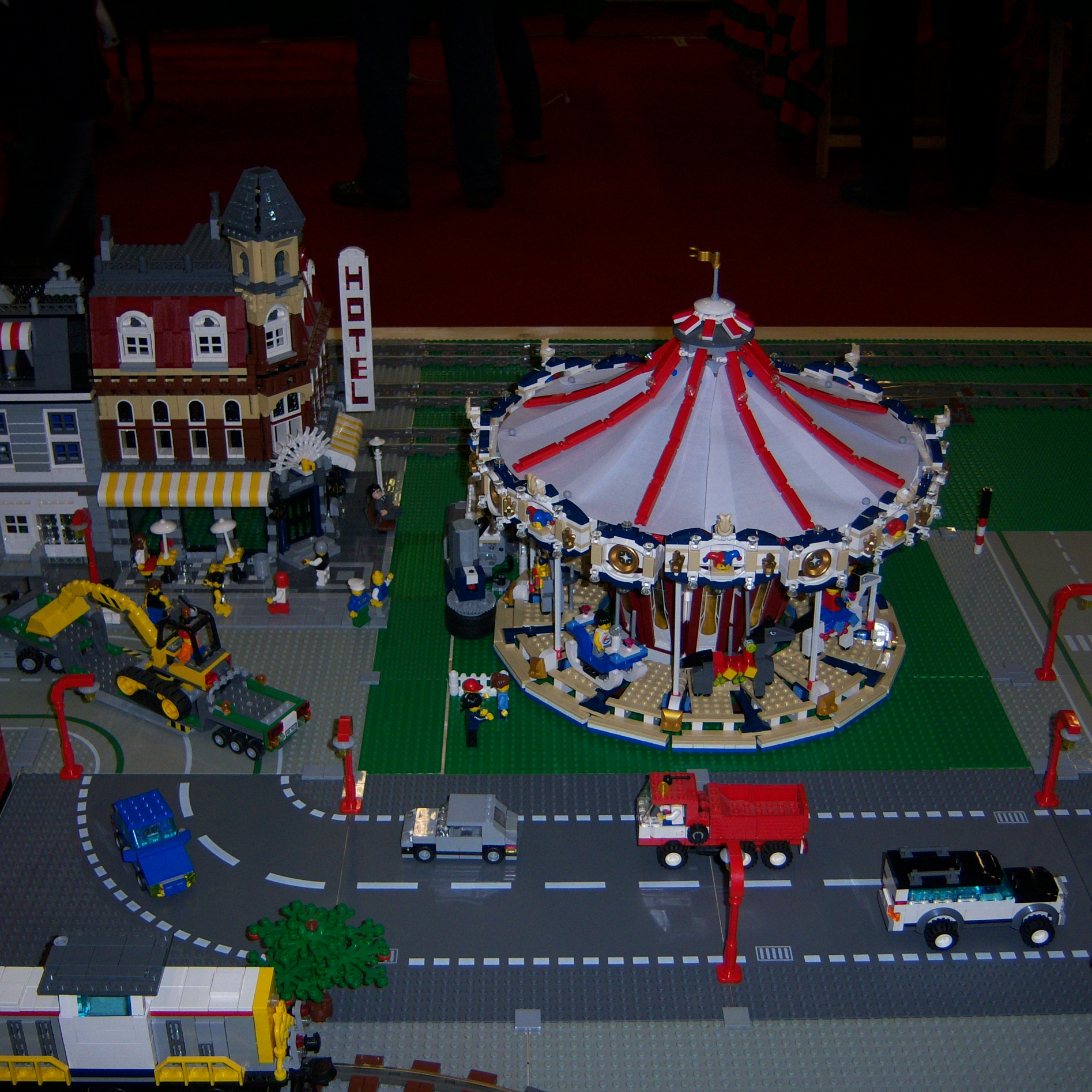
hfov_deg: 39.2
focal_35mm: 43
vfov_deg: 39.2
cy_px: 548
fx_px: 1535
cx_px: 530
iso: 80
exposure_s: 1/60
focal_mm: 7.5
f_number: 2.8
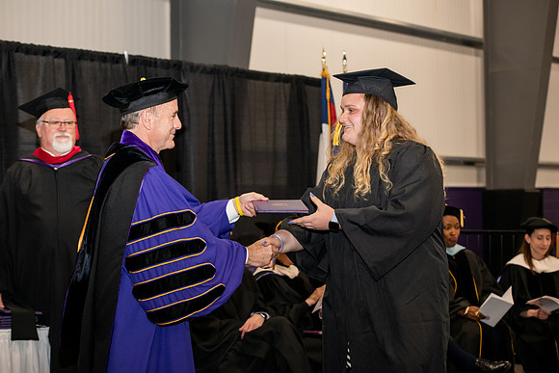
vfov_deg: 19.5
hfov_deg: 28.8
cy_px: 186
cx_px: 280
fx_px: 1087
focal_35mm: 70
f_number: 5
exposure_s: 1/200
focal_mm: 70
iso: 2000
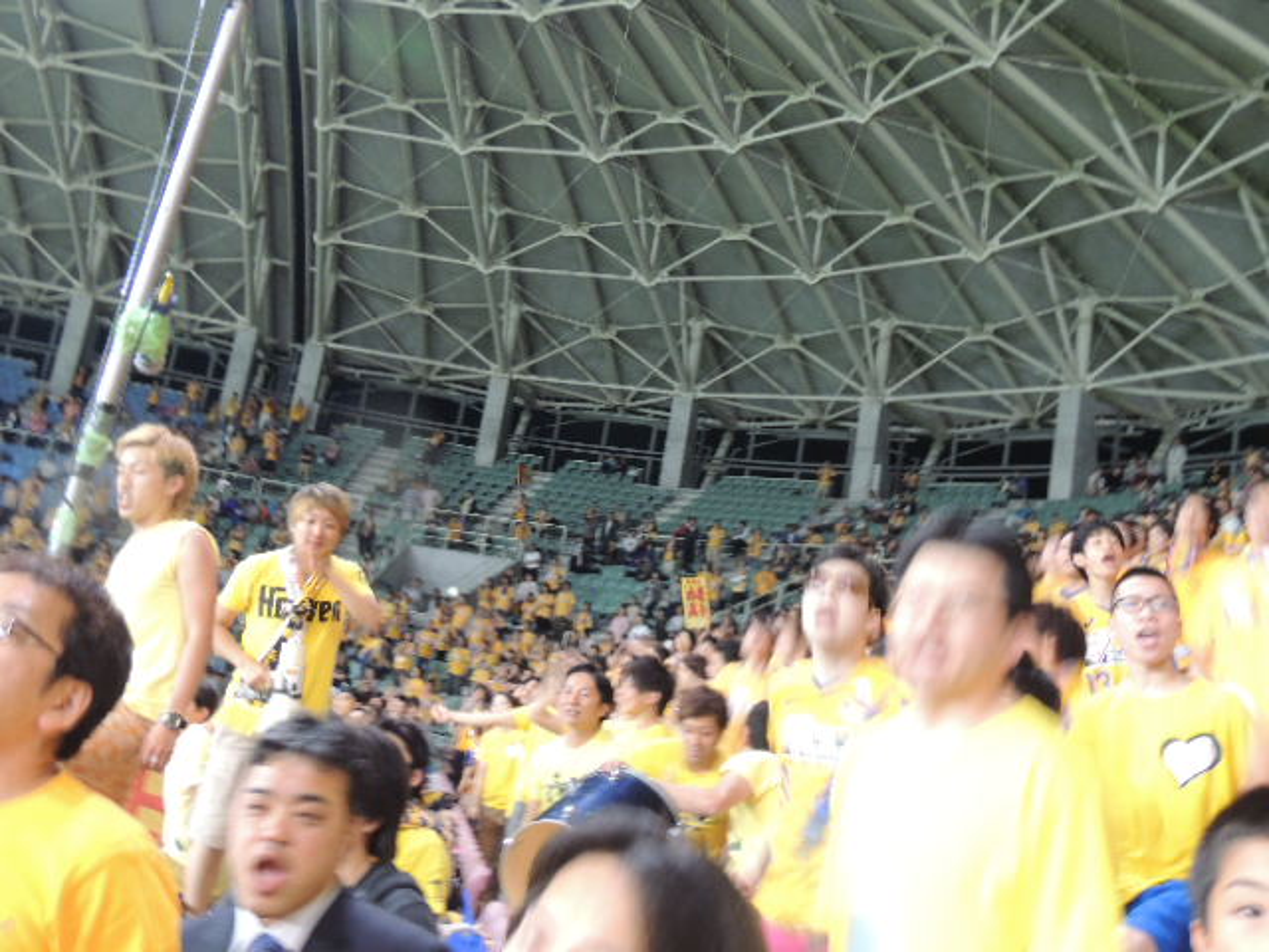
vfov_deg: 40.7
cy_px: 476
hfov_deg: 52.6
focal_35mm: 35
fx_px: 1283
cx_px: 634
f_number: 3.3
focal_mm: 6.2
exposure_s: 1/13
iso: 450
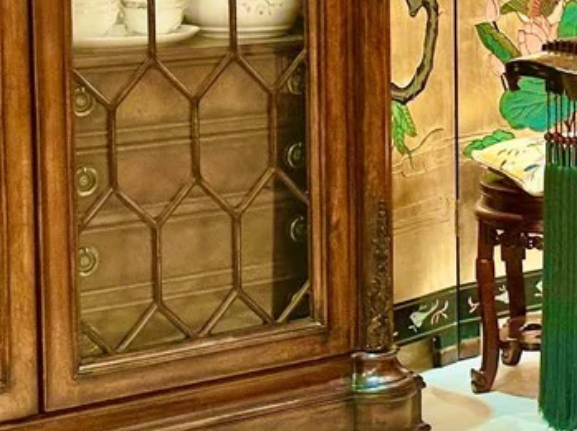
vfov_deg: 10.5
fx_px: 2348
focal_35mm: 141
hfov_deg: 13.3
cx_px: 820
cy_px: 68
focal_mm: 6.86
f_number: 1.78
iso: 500
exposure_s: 1/40
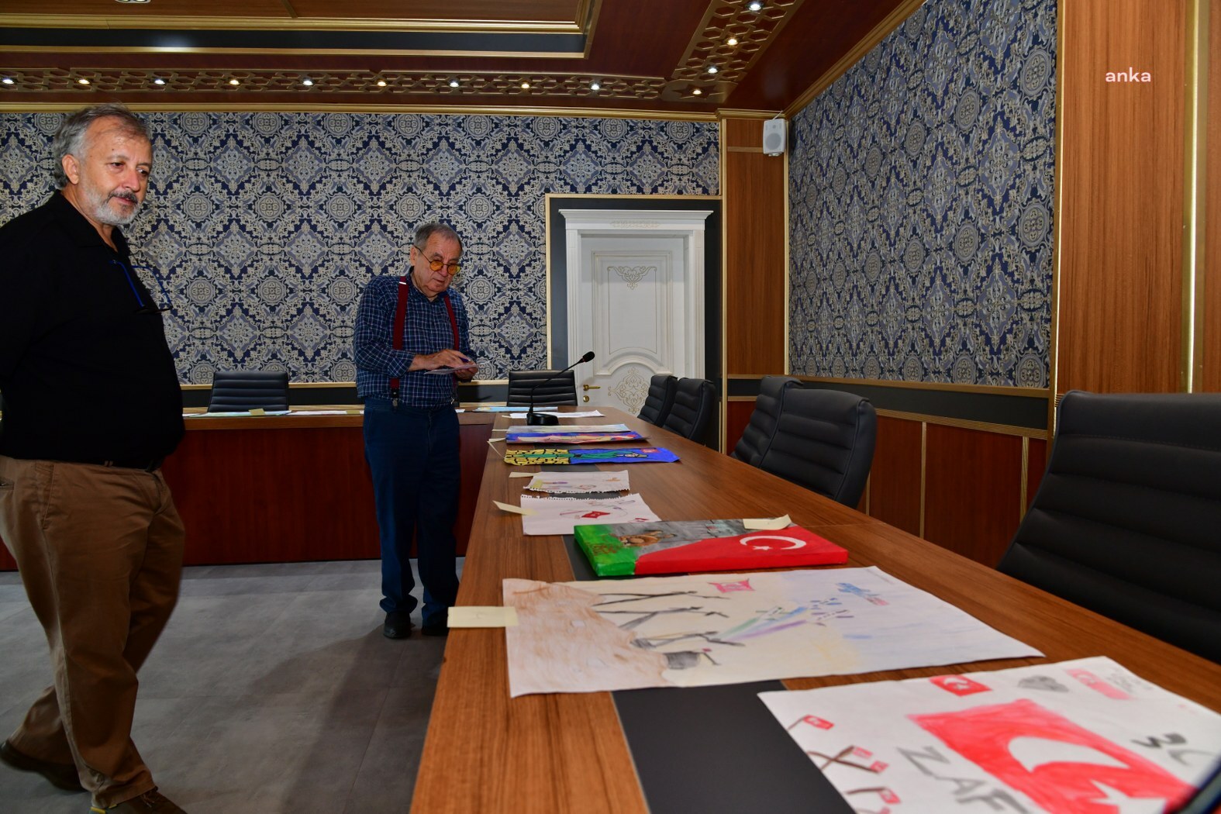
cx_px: 610
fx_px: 814
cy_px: 407
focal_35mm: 24
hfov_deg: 73.7
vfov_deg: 53.1
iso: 1000
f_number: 7.1
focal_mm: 24
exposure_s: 1/60
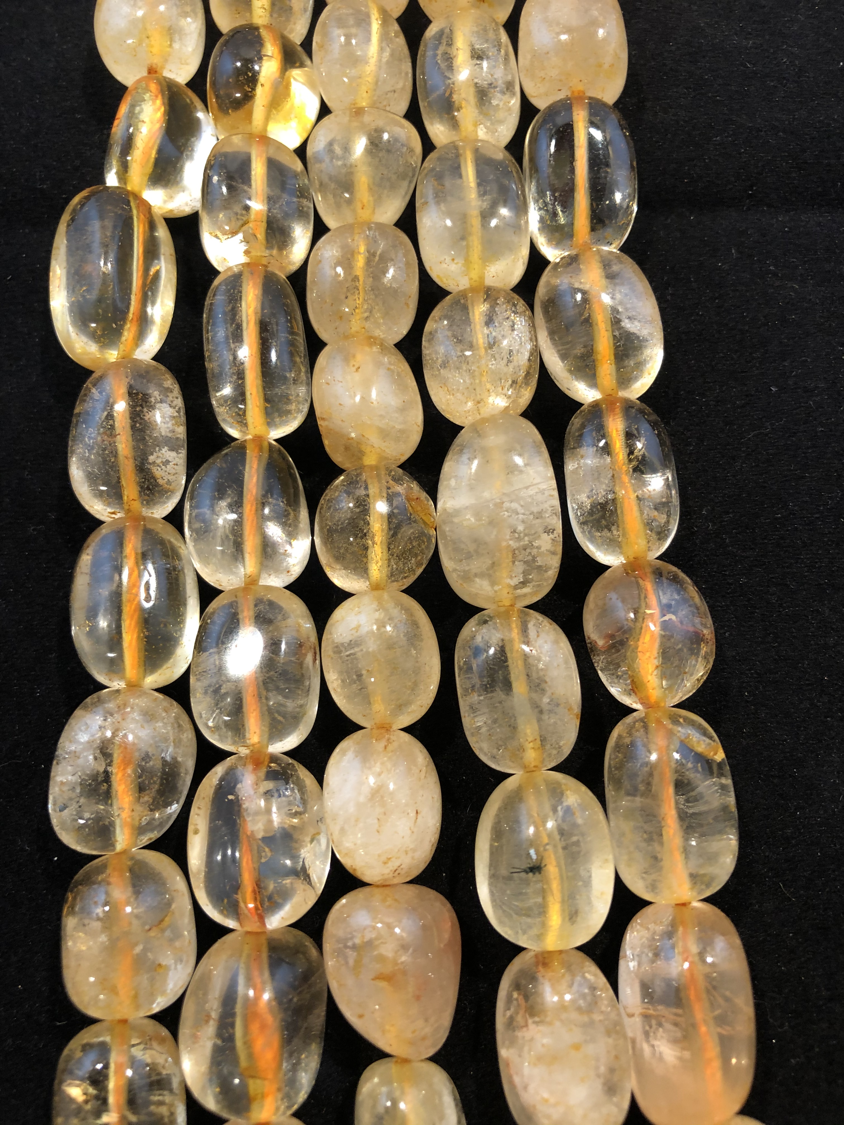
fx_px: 910
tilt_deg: -77.7
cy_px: 562
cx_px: 422
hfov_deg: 49.7
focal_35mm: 28
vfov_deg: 63.4
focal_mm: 3.99
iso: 40
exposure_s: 1/17
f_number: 1.8
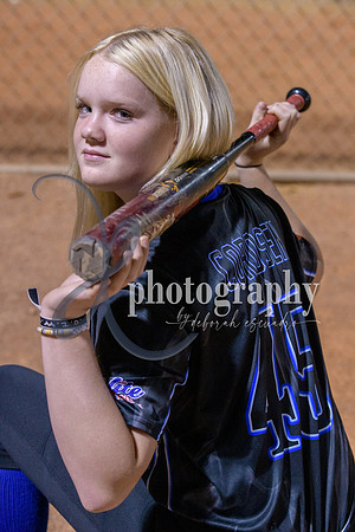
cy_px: 266
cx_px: 178
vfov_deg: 28.8
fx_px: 1035
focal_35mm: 70
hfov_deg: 19.5
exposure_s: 1/250
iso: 4000
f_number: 5
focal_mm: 70
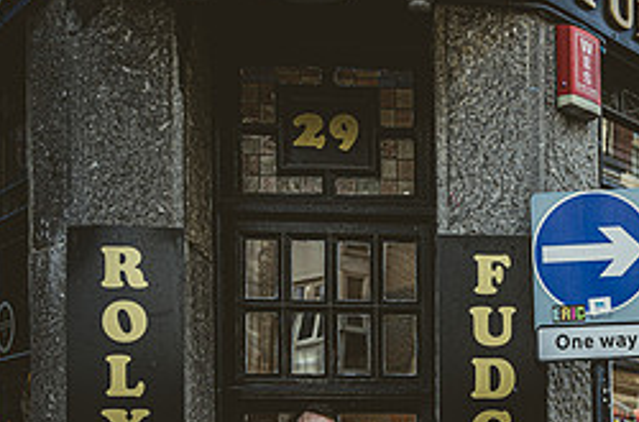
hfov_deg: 32.3
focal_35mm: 58
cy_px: 481
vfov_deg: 21.8
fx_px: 1026
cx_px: 611
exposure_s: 1/160
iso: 100
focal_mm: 24
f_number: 2.8
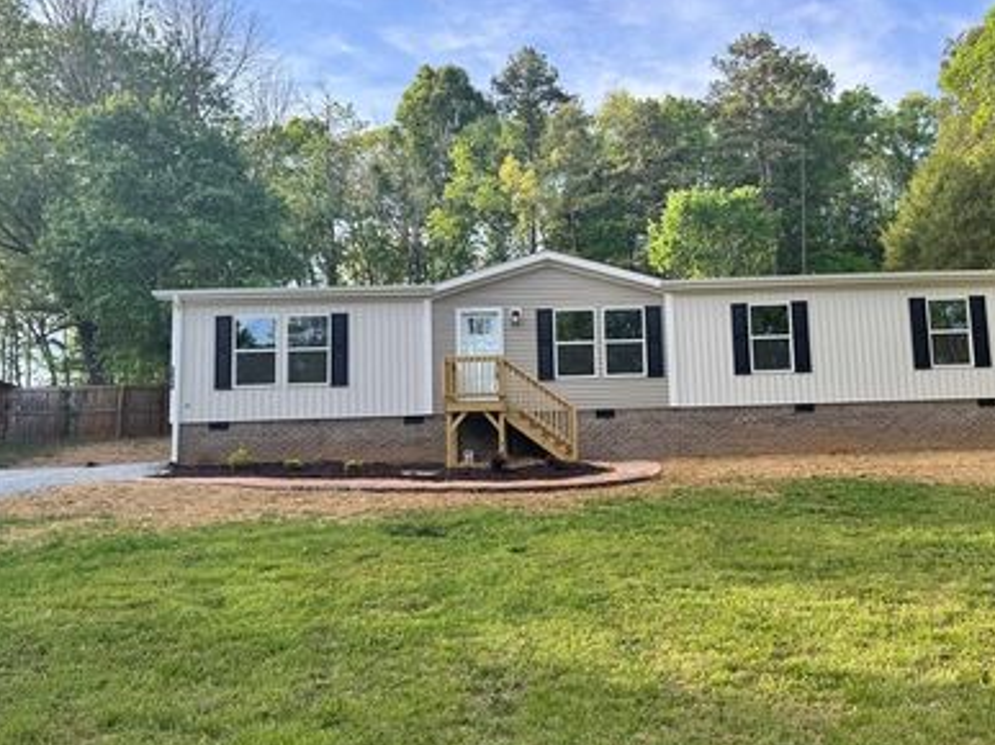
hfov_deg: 57.9
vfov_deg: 45.4
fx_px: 891
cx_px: 594
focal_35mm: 31
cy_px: 392
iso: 80
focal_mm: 6.76
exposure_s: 1/627
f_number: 1.78
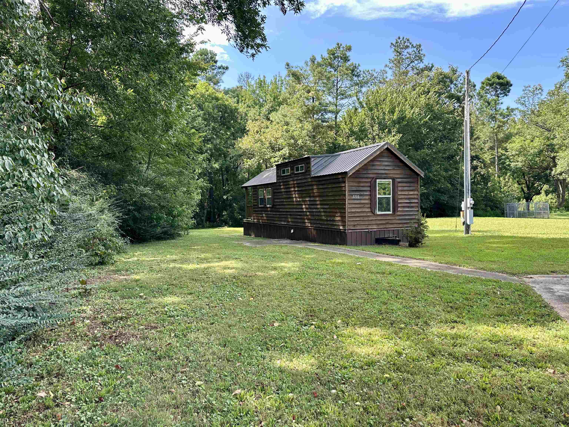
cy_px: 214
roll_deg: +0.1
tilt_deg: -0.8
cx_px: 284
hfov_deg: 71.6
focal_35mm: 24
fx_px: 394
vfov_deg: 56.8
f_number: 1.78
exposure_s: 1/521
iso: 80
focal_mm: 6.86
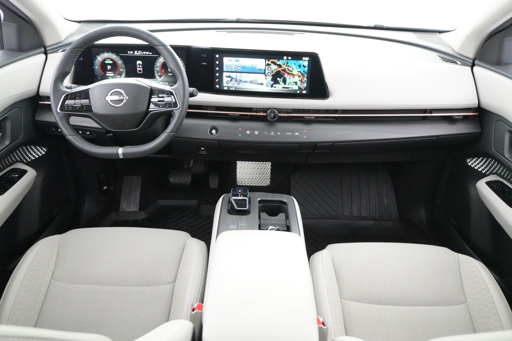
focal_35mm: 31
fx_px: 437
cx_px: 256
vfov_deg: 42.6
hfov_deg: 60.7
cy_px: 170
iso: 8000
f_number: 3.8
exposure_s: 1/30
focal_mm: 20.5
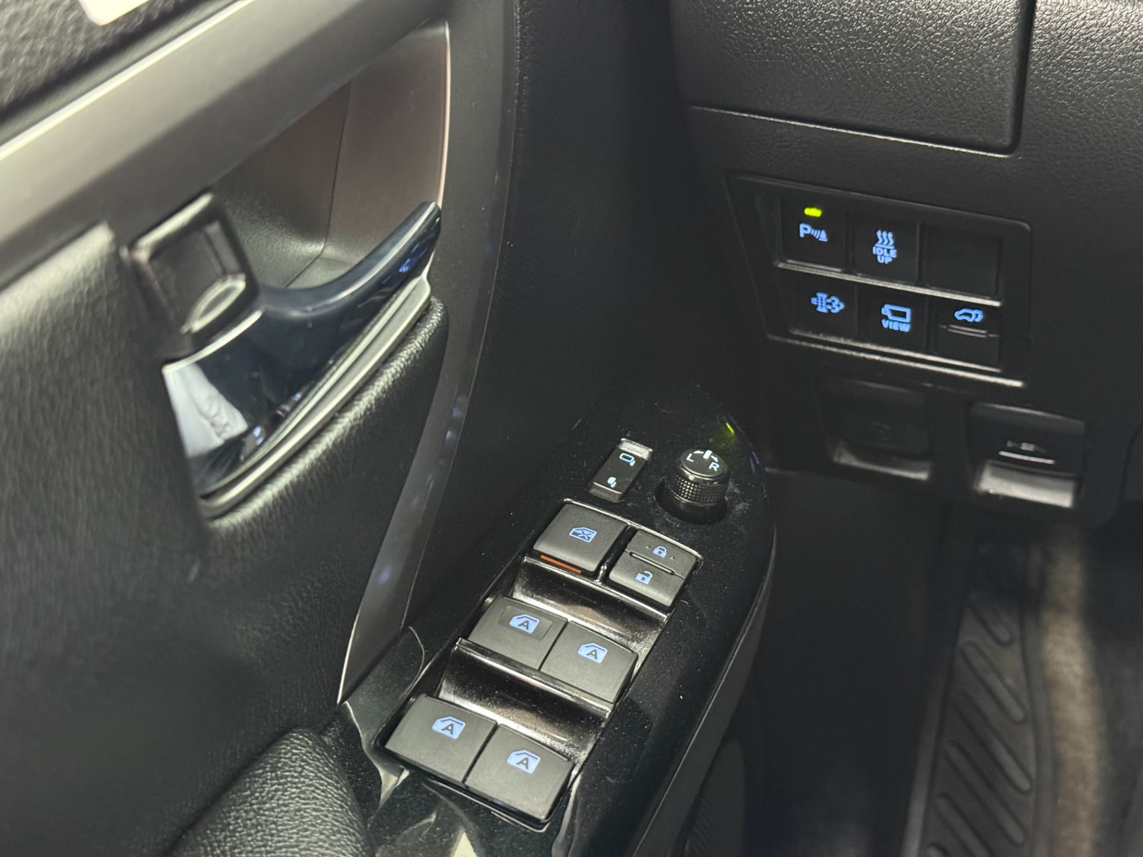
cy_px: 428
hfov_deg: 39.7
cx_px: 572
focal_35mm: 48
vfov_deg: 30.3
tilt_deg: -30.9
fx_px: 1585
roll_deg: +3.1
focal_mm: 6.76
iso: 800
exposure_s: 1/20
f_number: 1.78
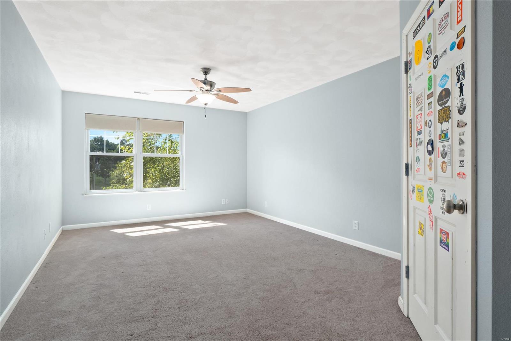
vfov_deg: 67.4
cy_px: 170
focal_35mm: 18
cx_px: 256
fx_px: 255
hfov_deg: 90.0
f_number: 8
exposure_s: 1/15
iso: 400
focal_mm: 9
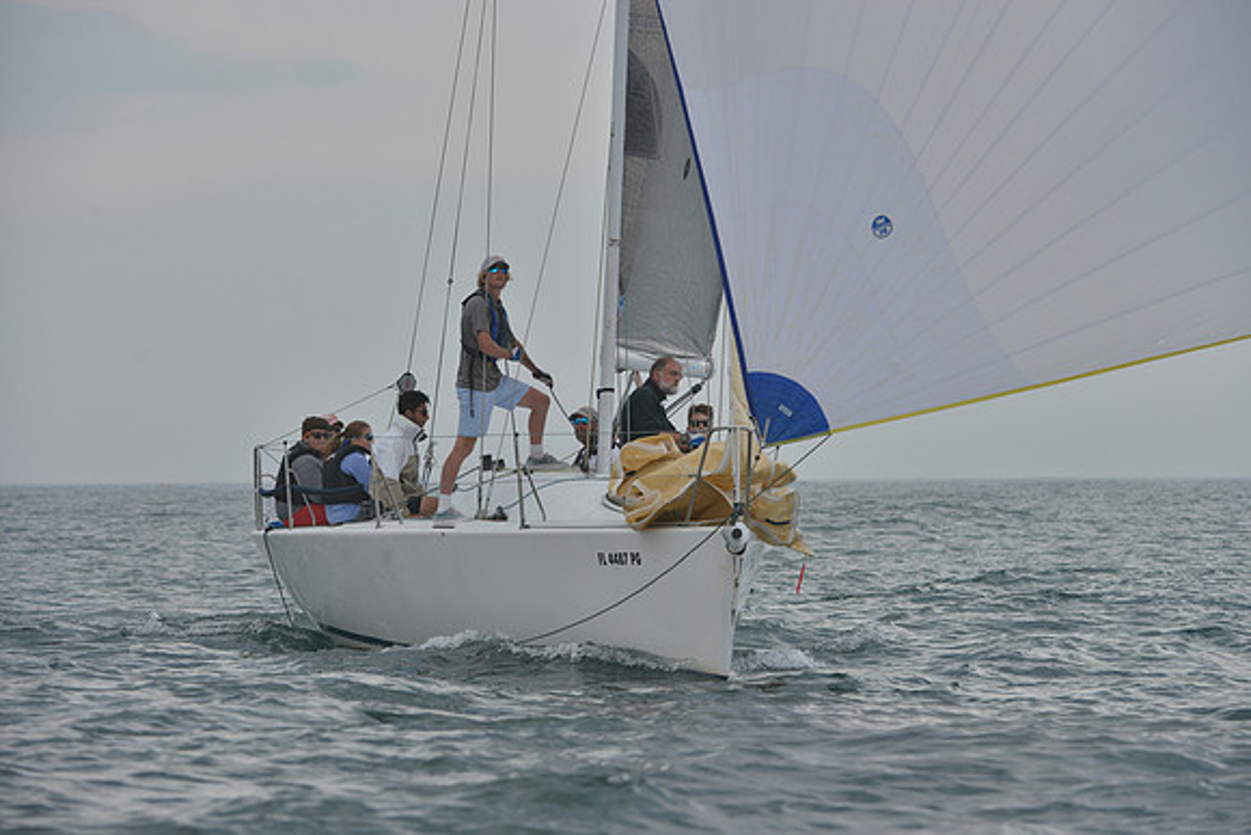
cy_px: 418
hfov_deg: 10.3
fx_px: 6951
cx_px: 626
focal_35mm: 200
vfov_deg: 6.9
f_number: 7.1
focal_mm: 200
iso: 280
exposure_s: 1/800
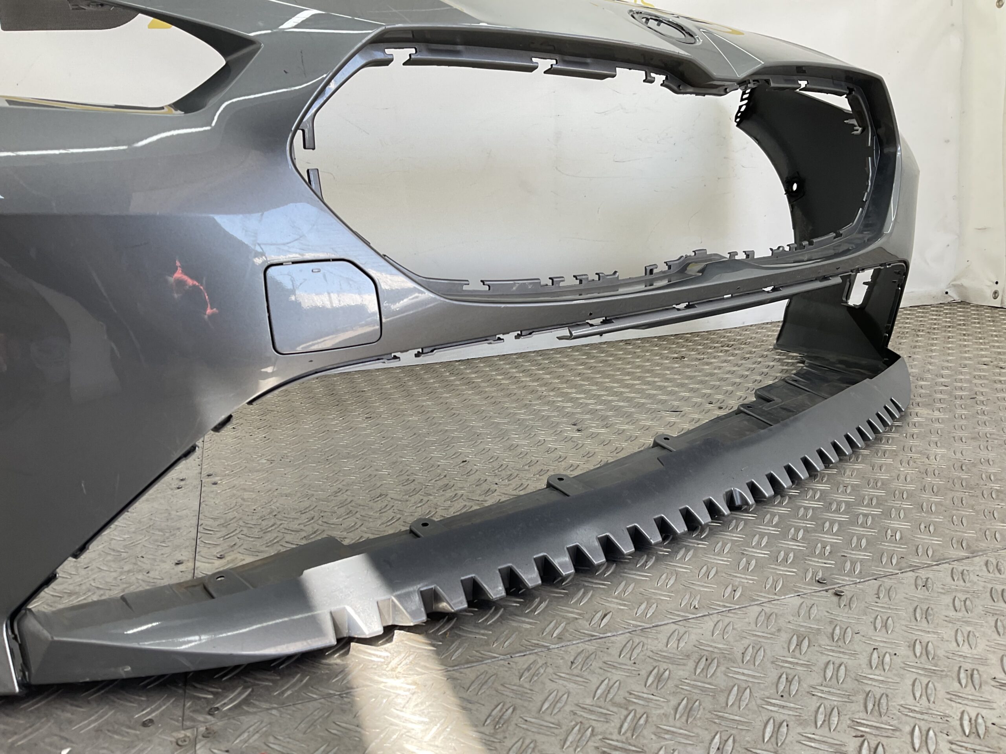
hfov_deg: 61.7
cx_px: 503
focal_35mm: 29
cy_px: 377
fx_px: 843
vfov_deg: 48.2
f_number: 1.8
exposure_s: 1/112
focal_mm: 3
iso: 16
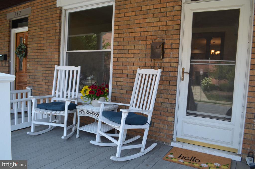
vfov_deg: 47.7
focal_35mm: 27
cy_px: 84
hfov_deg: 67.5
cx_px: 128
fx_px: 191
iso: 220
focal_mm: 18
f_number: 5.6
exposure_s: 1/125
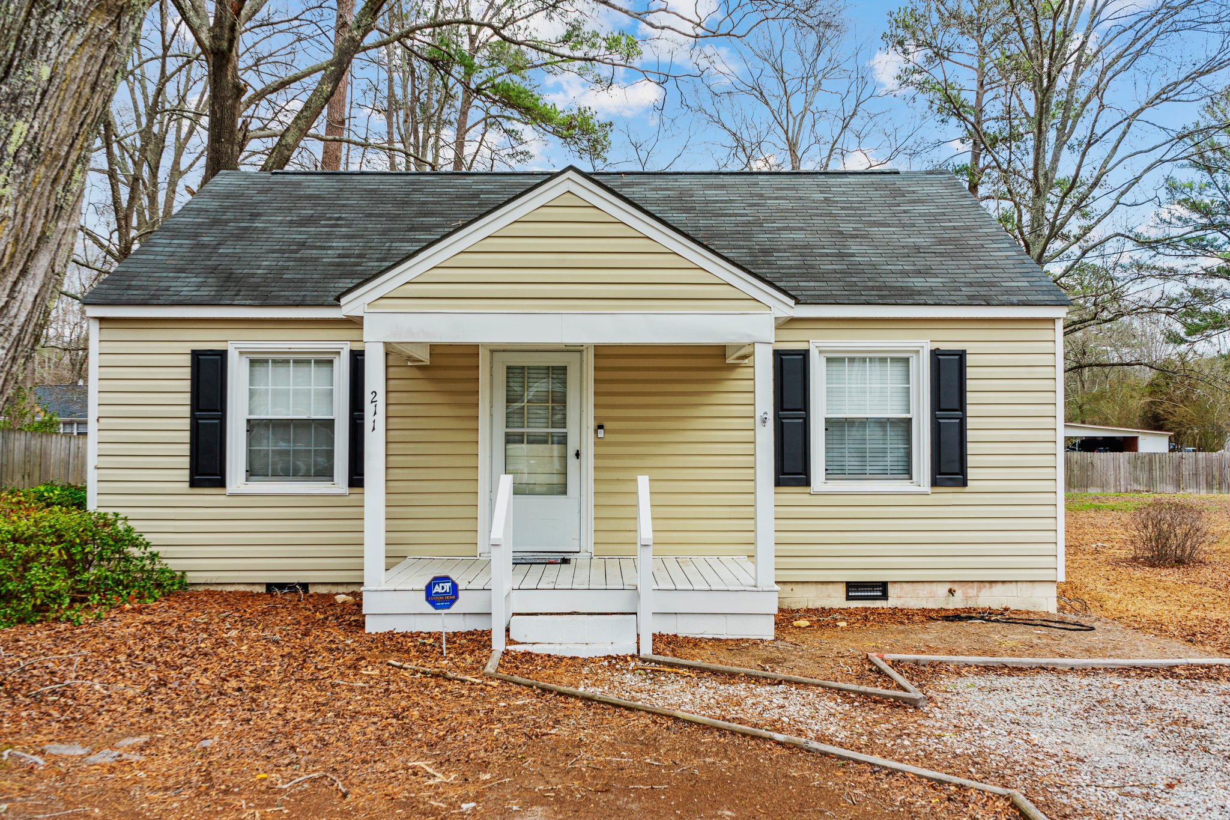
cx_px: 615
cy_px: 410
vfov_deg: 42.3
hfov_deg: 60.3
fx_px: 1059
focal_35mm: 31
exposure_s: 1/200
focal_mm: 31
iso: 250
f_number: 9
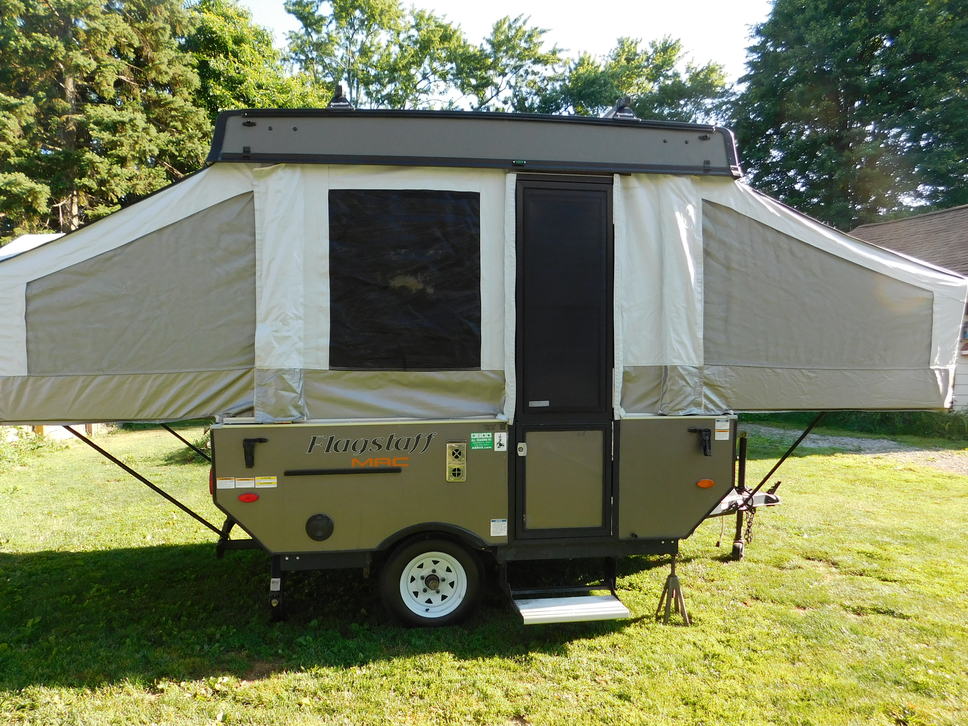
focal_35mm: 27
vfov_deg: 51.3
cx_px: 429
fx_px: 755
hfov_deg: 65.1
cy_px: 388
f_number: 3
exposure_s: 1/320
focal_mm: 4
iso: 125
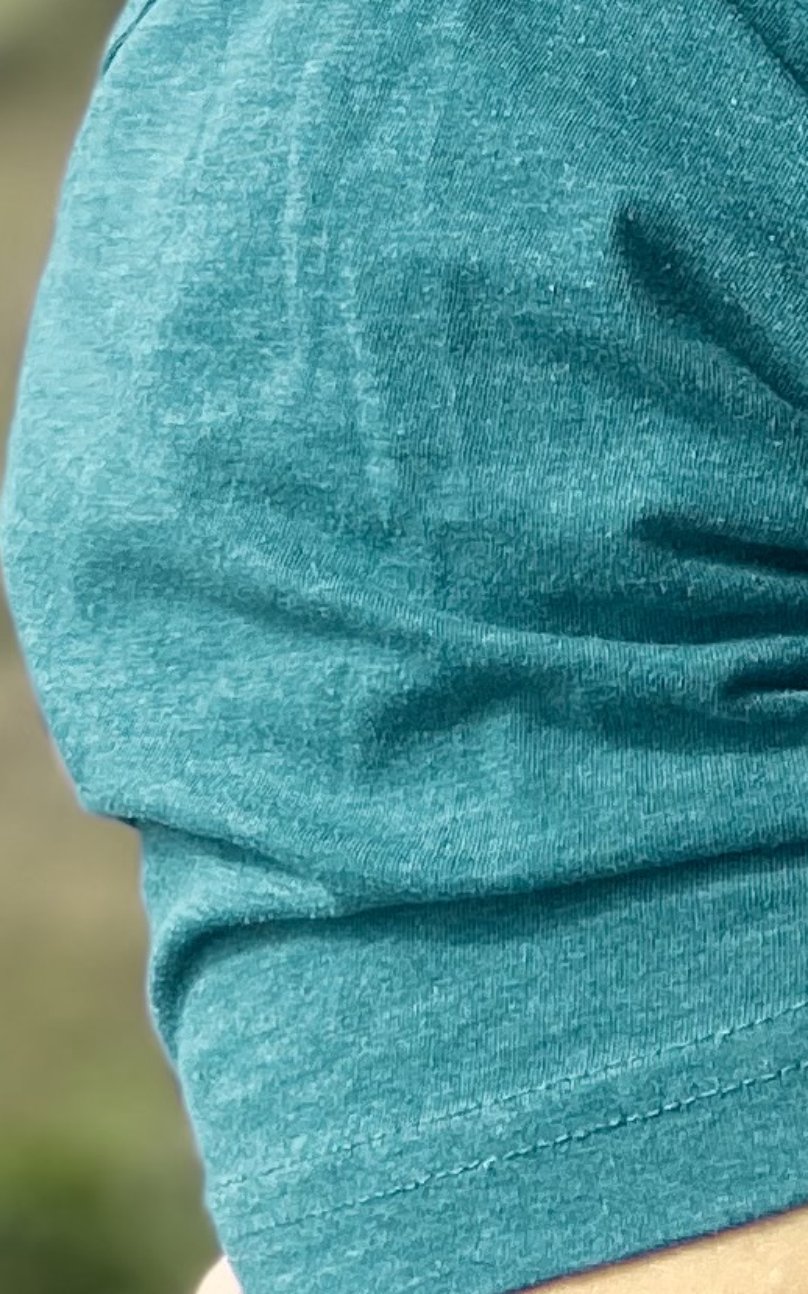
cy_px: -793
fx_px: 4722
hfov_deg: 9.8
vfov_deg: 14.3
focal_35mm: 134
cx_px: 596
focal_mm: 4.25
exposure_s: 1/2315
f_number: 1.8
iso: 32
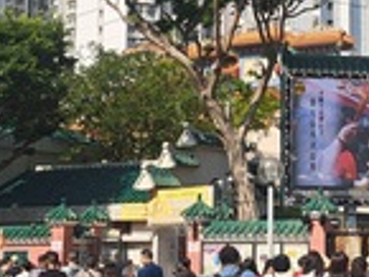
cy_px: 3
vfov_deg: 13.8
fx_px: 1131
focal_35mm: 106
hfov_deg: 18.3
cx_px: 310
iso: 50
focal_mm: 5.23
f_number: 1.8
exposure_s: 1/1764
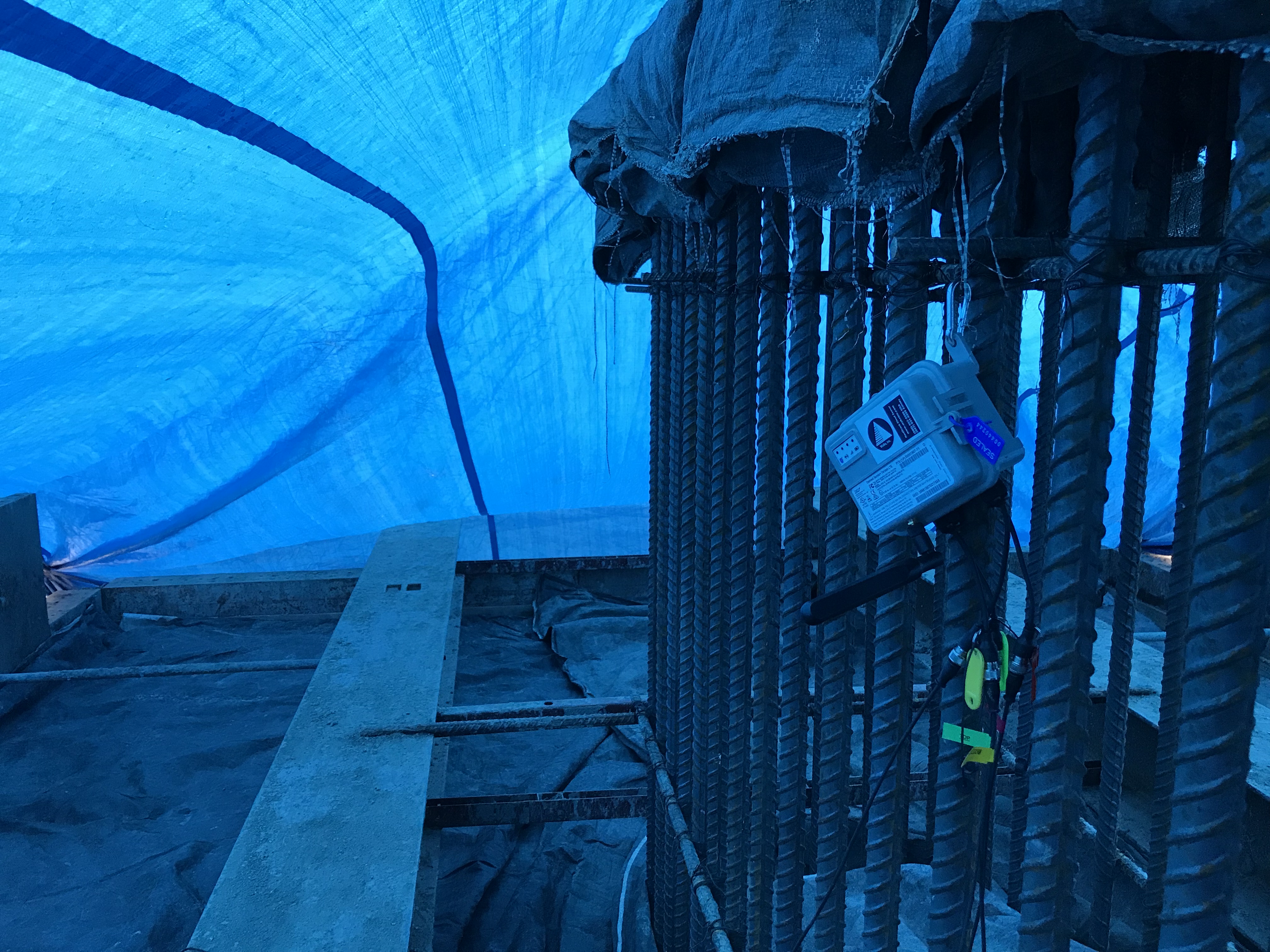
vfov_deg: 49.7
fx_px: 1027
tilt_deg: -9.0
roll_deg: +0.2
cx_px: 635
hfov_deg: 63.4
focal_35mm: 28
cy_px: 476
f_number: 1.8
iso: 32
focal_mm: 3.99
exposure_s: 1/30
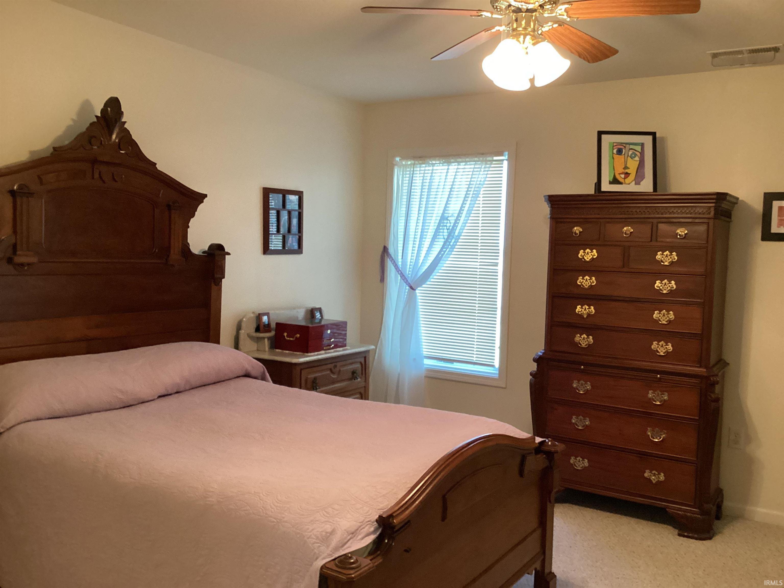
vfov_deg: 45.4
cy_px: 294
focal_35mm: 31
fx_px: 702
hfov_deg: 58.4
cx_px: 392
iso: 250
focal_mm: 3.3
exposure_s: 1/40
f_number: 2.4
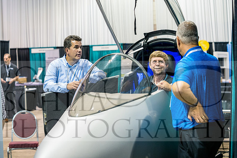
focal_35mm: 70
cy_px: 79
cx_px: 118
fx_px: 461
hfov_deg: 28.8
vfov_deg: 19.5
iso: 3200
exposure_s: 1/80
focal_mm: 70
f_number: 3.5
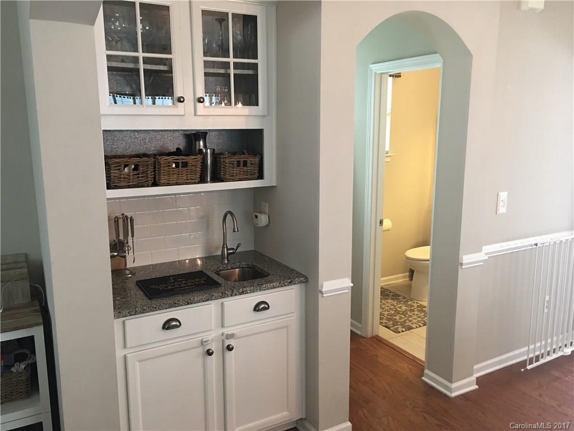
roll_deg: +0.1
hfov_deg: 61.7
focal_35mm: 29
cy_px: 216
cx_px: 287
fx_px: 481
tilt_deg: -10.3
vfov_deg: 48.2
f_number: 2.2
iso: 64
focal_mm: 4.15
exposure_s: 1/15
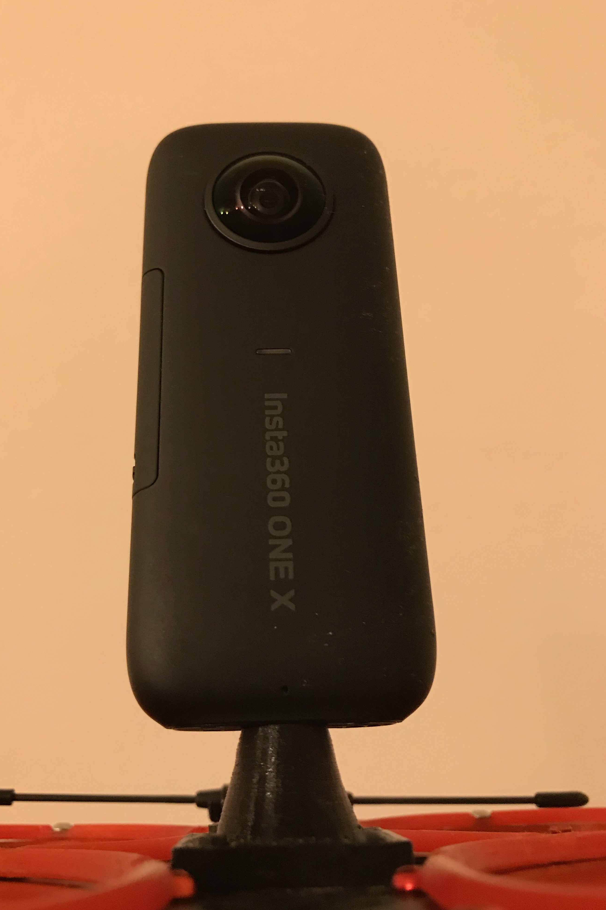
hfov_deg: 43.5
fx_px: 758
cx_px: 268
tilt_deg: -5.3
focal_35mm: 30
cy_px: 445
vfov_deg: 61.9
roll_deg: +3.1
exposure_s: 1/17
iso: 100
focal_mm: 3.99
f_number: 1.8
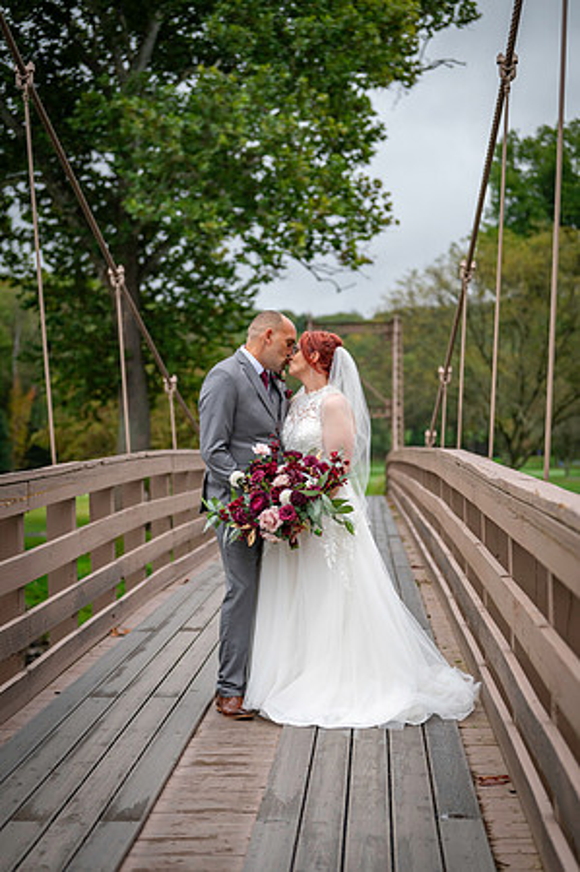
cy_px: 436
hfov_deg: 19.4
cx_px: 290
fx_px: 1695
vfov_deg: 28.9
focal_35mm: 70
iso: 640
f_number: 2.8
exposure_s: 1/2000
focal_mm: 70
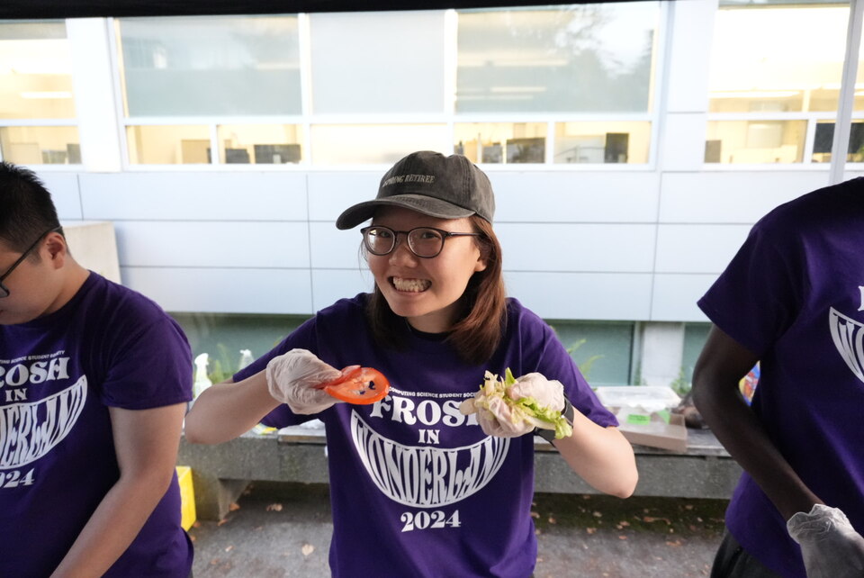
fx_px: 577
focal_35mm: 24
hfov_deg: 73.7
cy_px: 289
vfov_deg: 53.2
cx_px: 432
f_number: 3.5
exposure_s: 1/125
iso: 6400
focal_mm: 16
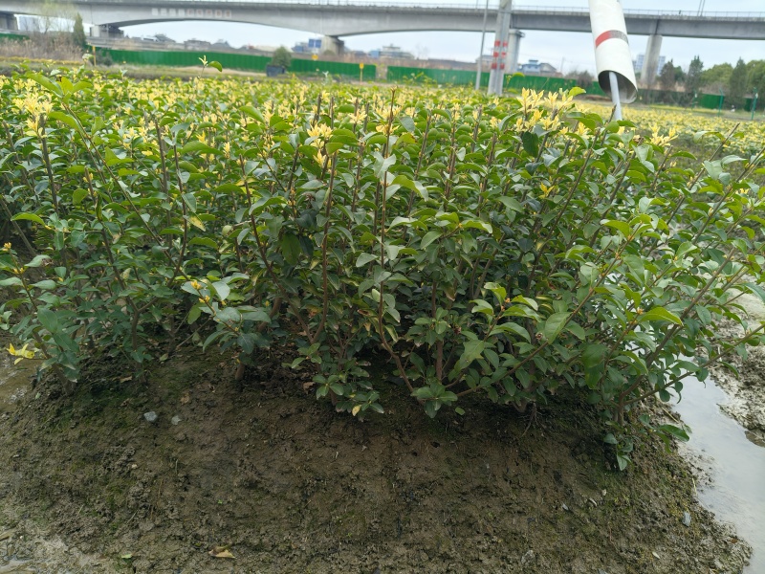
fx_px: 575
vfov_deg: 53.1
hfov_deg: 67.3
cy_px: 287
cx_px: 382
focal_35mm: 26
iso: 80
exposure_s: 1/779
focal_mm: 4.84
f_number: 1.8
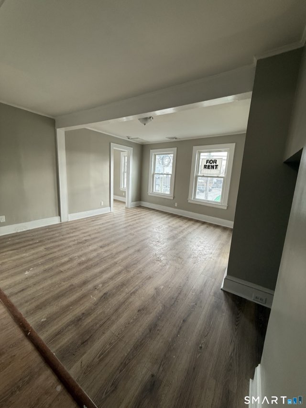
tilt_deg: -8.7
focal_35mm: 14
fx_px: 165
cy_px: 204
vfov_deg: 102.1
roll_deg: -2.7
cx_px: 153
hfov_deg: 85.7
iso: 80
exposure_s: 1/120
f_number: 2.2
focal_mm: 2.22
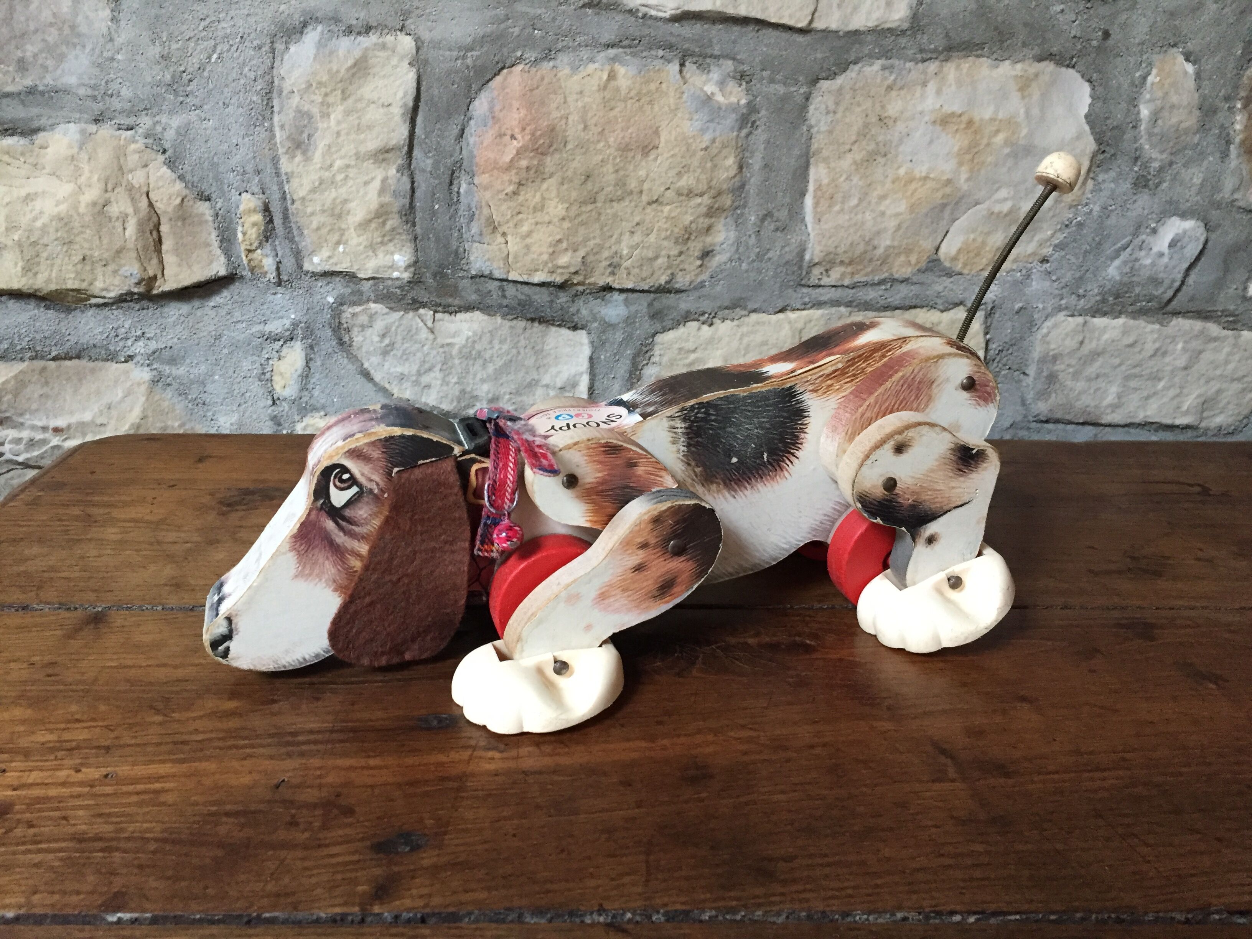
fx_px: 1049
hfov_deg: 61.7
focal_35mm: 29
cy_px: 470
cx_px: 626
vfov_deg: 48.2
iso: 320
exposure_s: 1/33
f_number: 2.2
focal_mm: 4.15
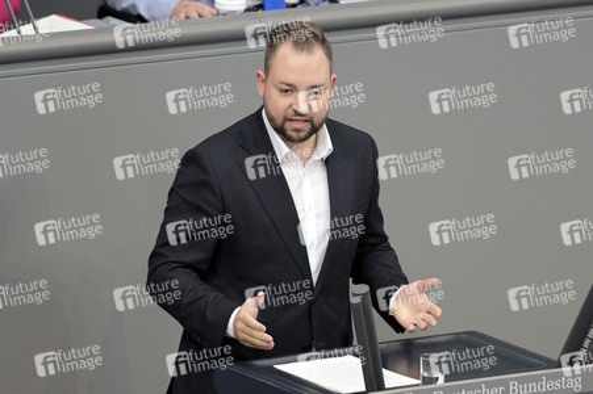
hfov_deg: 5.4
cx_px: 296
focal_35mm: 380
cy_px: 197
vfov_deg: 3.6
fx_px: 6255
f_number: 5.6
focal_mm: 380
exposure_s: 1/320
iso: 8000
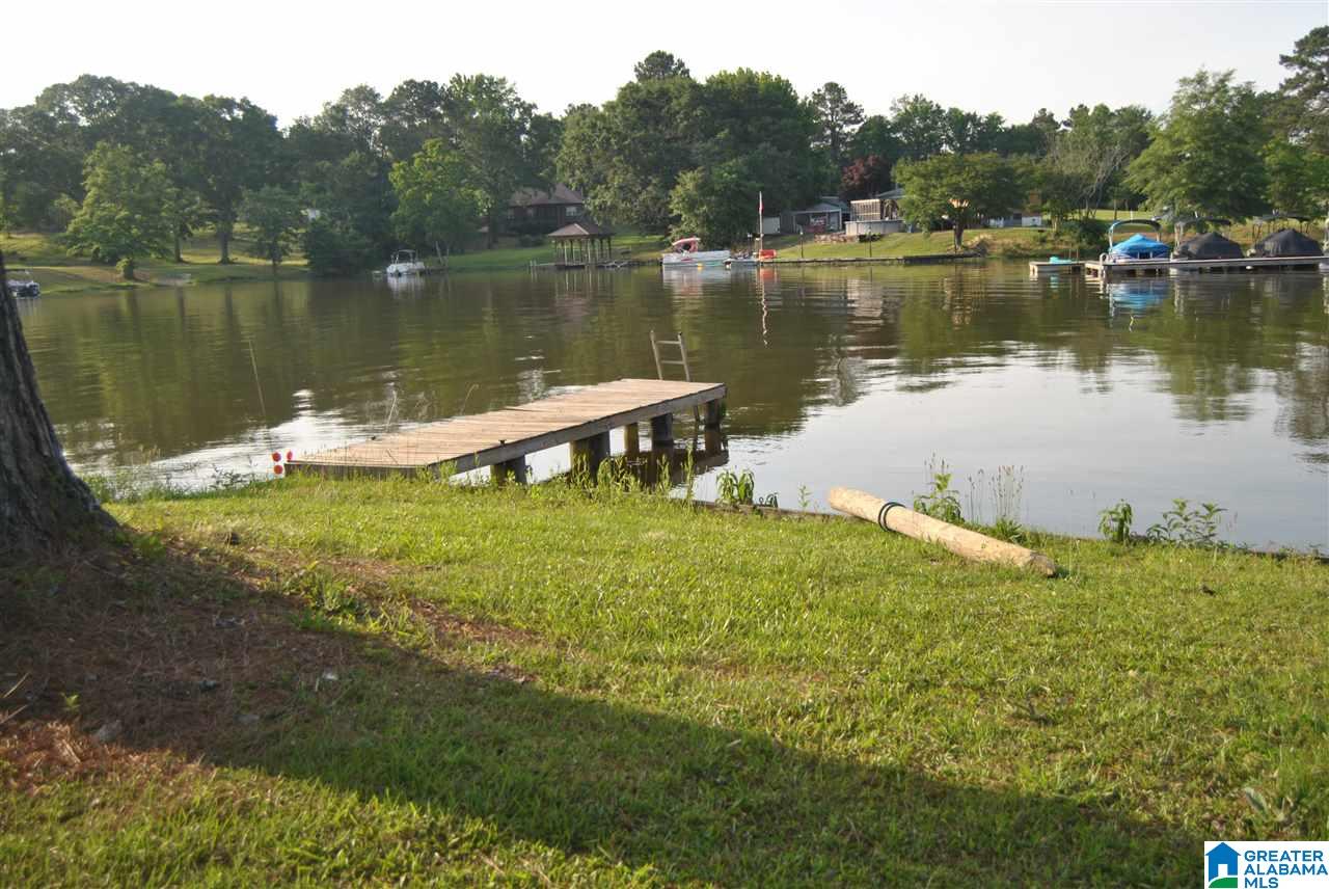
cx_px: 664
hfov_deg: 49.5
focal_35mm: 39
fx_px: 1441
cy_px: 444
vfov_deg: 34.3
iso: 140
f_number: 4
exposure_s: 1/500
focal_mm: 26
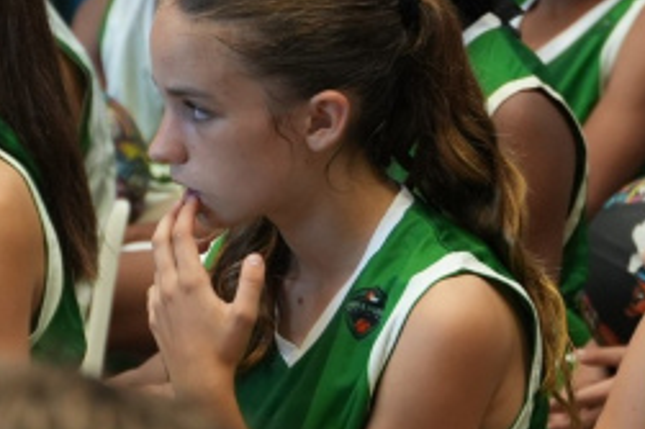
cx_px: 527
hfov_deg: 8.1
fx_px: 4540
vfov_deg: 5.4
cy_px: 171
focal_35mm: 254
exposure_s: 1/200
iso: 800
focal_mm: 53
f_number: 2.8
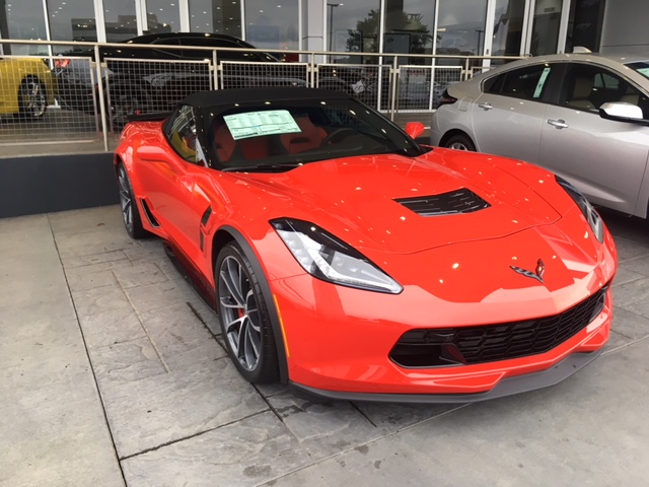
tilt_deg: -13.5
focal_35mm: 29
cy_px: 244
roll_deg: -2.5
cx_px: 324
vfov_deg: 48.2
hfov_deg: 61.7
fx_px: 544
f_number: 2.2
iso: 32
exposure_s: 1/30
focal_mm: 4.15
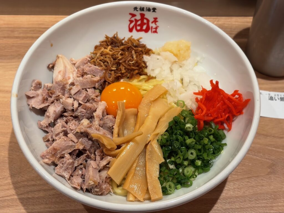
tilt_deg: -55.1
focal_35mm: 52
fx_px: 427
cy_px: 106
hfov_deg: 36.8
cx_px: 142
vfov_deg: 28.0
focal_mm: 5.96
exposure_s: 1/50
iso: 40
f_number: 1.6
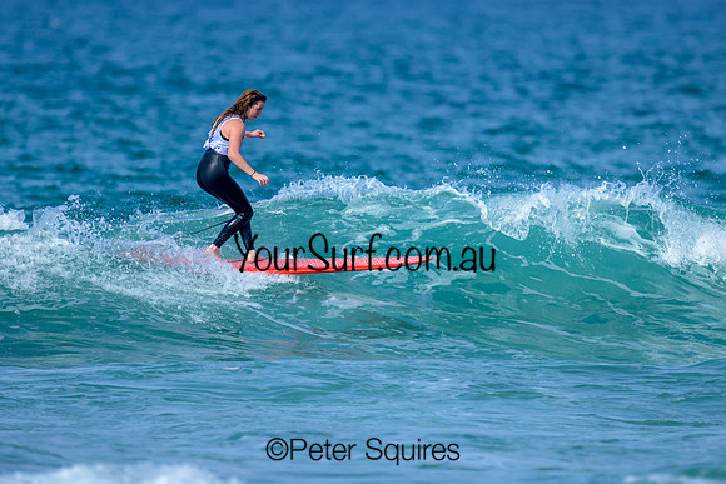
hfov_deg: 1.9
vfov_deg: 1.3
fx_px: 22187
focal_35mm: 1100
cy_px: 208
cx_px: 324
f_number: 6.3
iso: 250
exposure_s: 1/2000
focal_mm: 800
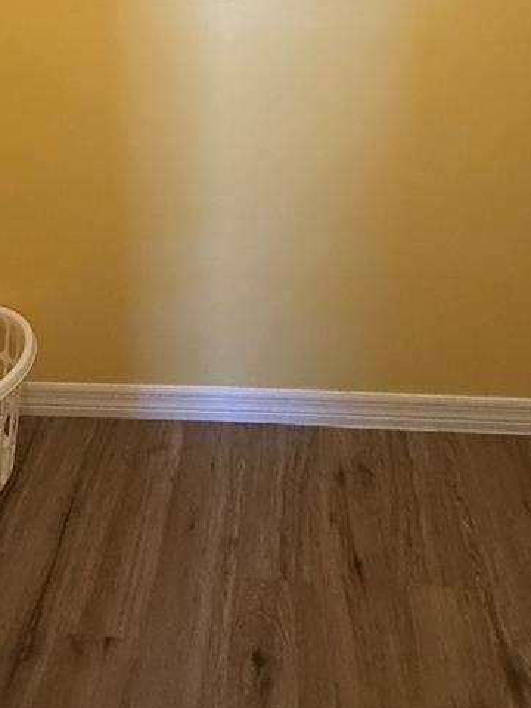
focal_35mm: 35
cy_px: 31
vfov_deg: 45.9
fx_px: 716
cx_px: 237
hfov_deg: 40.6
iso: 320
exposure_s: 1/120
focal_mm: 2.22
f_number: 2.2
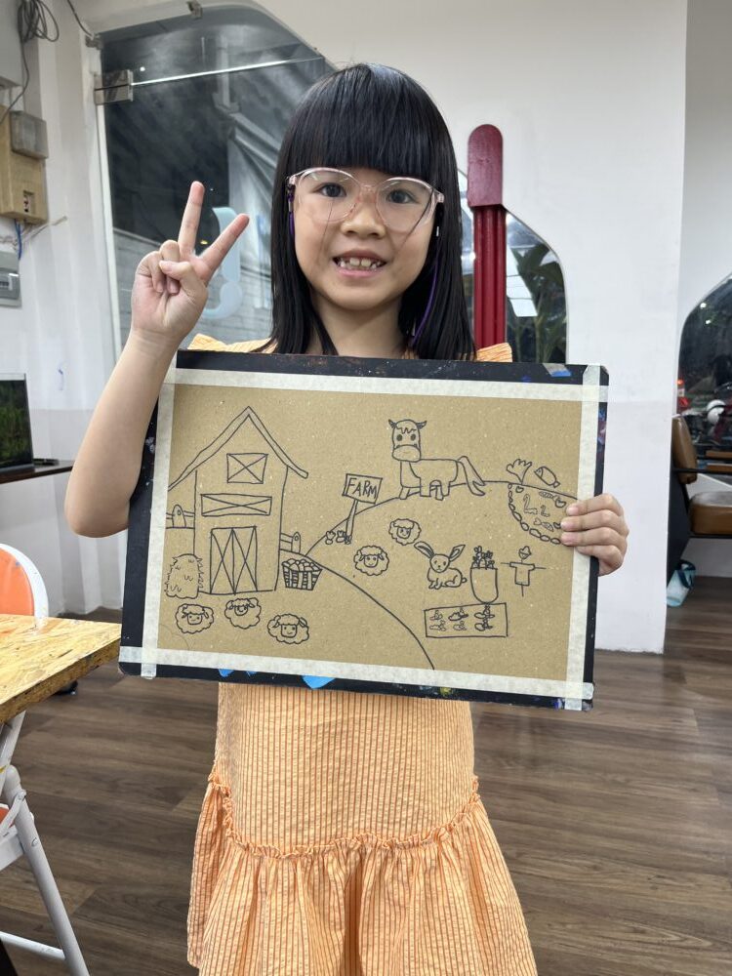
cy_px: 488
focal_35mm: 26
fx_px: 733
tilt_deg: -8.8
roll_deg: +1.8
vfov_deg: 67.3
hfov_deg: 53.1
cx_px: 366
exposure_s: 1/100
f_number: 1.6
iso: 50
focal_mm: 5.1
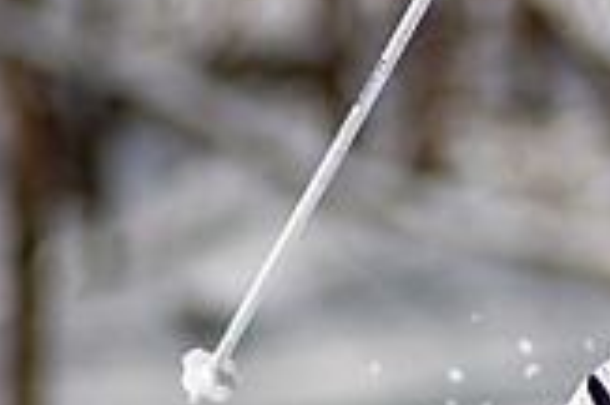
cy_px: 84
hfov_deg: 1.1
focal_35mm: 1868
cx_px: 714
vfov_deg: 0.7
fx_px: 31590
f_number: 2.8
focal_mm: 300
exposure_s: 1/6400
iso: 100
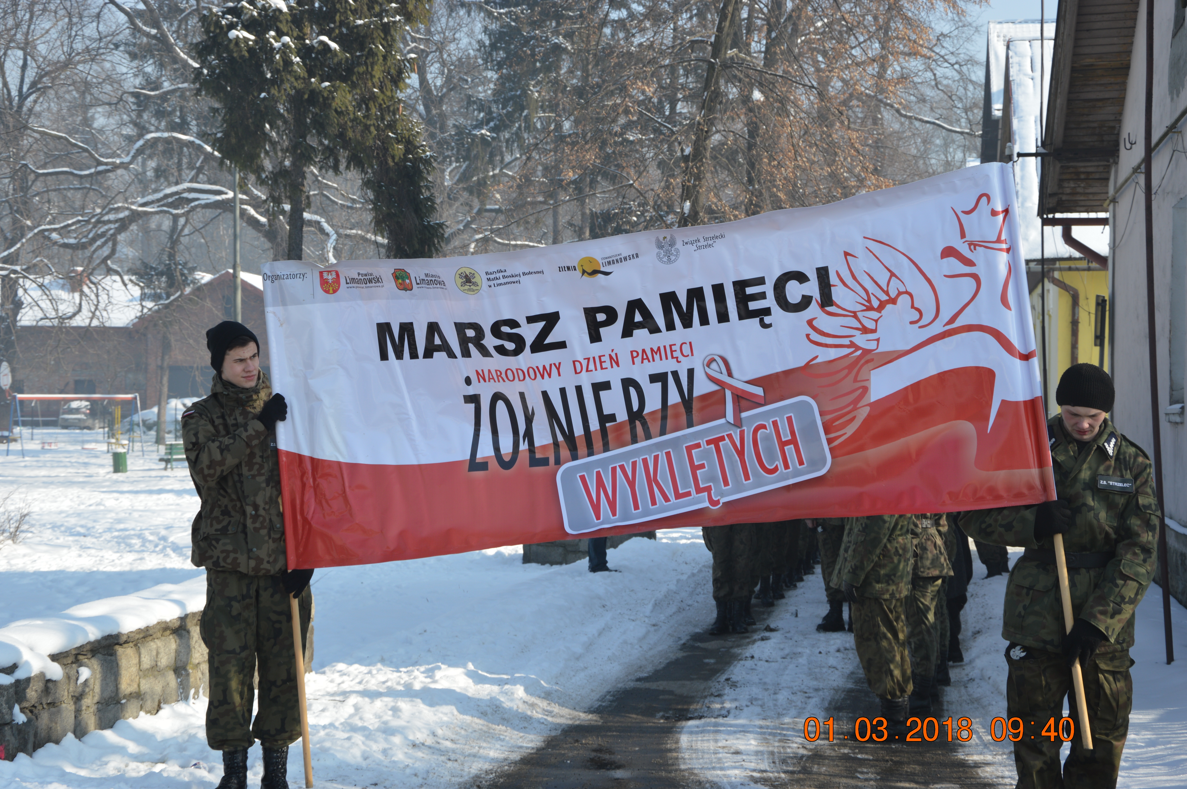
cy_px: 394
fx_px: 2075
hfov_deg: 31.9
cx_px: 594
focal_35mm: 63
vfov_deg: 21.5
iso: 100
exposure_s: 1/200
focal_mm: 42
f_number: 7.1
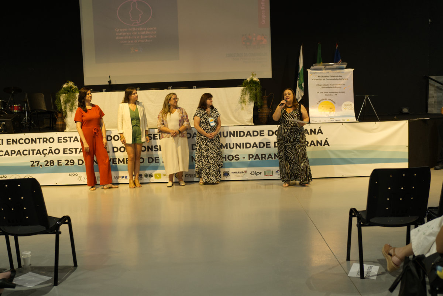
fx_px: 431
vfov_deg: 37.9
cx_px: 222
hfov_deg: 54.4
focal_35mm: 35
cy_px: 148
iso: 1600
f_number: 2.8
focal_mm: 35
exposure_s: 1/100
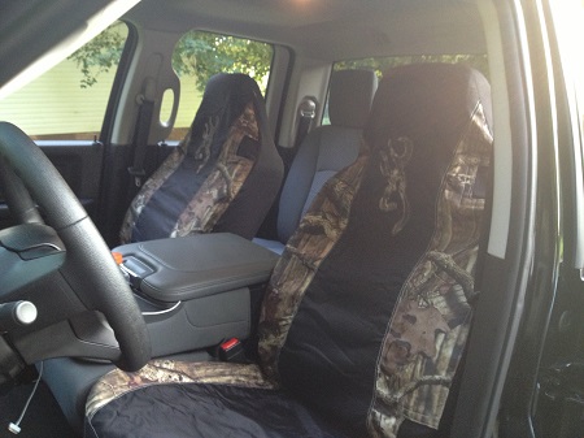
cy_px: 219
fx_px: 590
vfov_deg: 40.7
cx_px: 292
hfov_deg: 52.7
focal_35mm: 35
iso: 160
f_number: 2.4
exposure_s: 1/20
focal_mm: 4.28
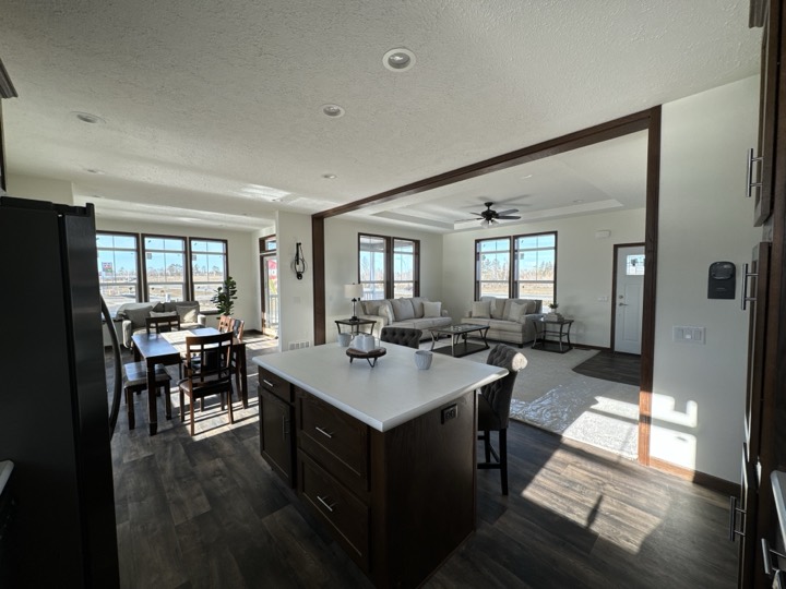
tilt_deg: -2.8
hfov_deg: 102.1
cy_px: 294
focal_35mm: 14
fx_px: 318
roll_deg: +0.2
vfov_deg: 85.7
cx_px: 393
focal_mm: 2.22
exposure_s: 1/198
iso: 40
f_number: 2.2
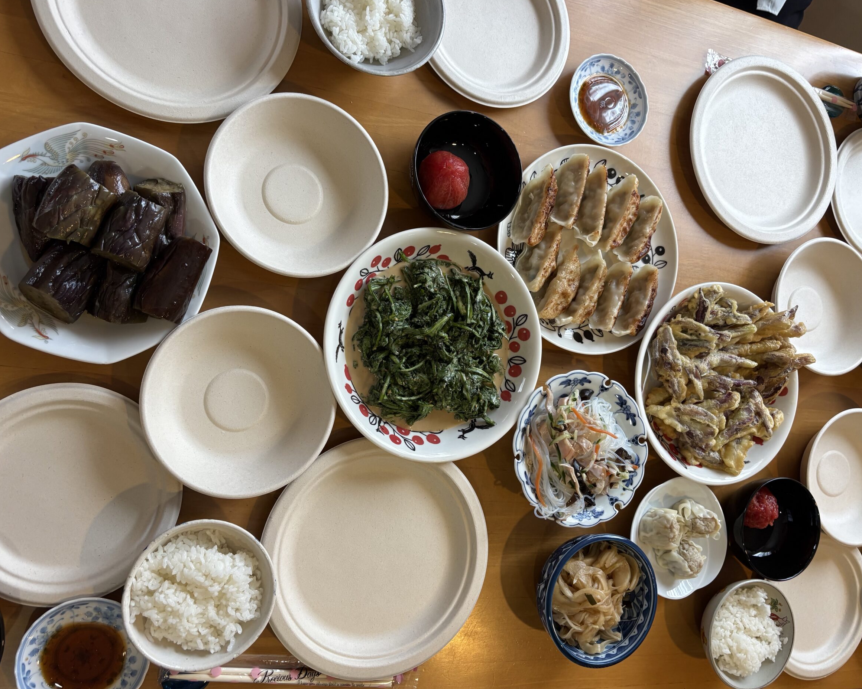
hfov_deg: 62.2
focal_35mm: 28
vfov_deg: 51.5
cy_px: 346
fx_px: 714
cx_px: 419
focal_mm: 5.96
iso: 100
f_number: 1.6
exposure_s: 1/100
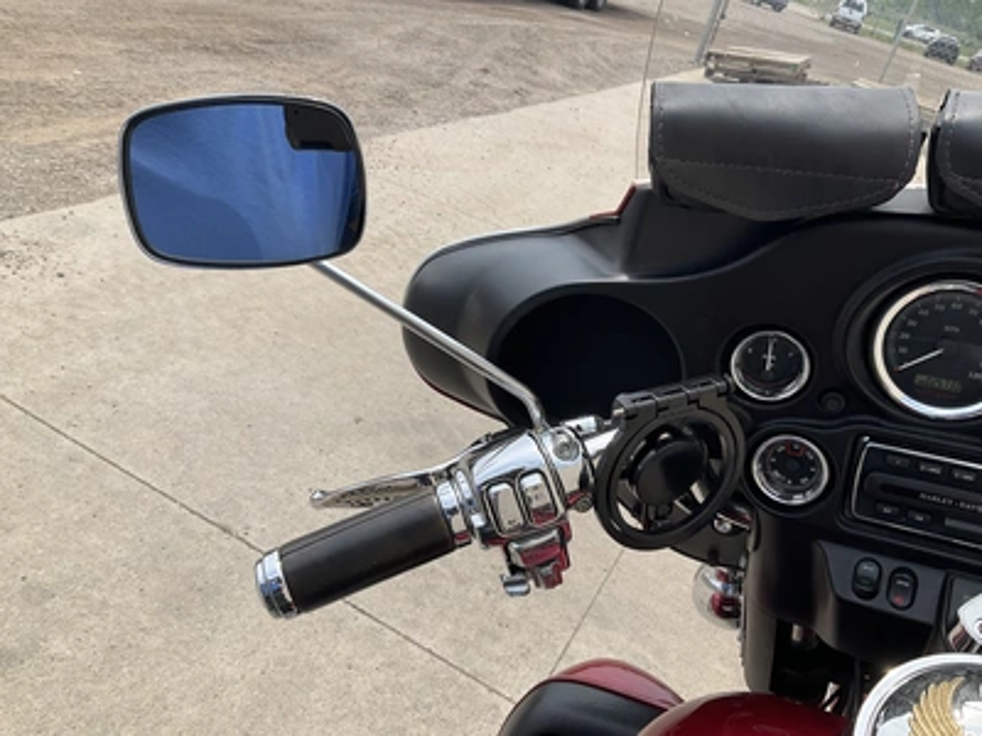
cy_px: 368
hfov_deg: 61.7
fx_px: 823
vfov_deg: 48.2
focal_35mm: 29
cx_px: 491
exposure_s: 1/1195
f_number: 1.8
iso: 25
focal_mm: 3
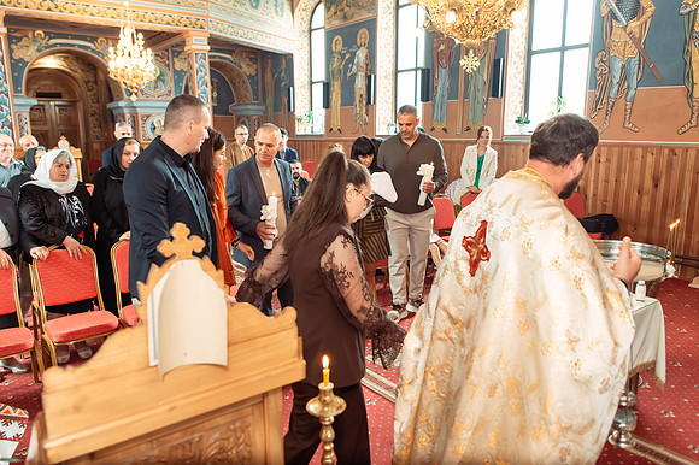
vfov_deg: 48.2
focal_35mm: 27
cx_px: 363
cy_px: 206
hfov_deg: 67.9
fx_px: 519
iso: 2500
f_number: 3.5
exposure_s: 1/250
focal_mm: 24
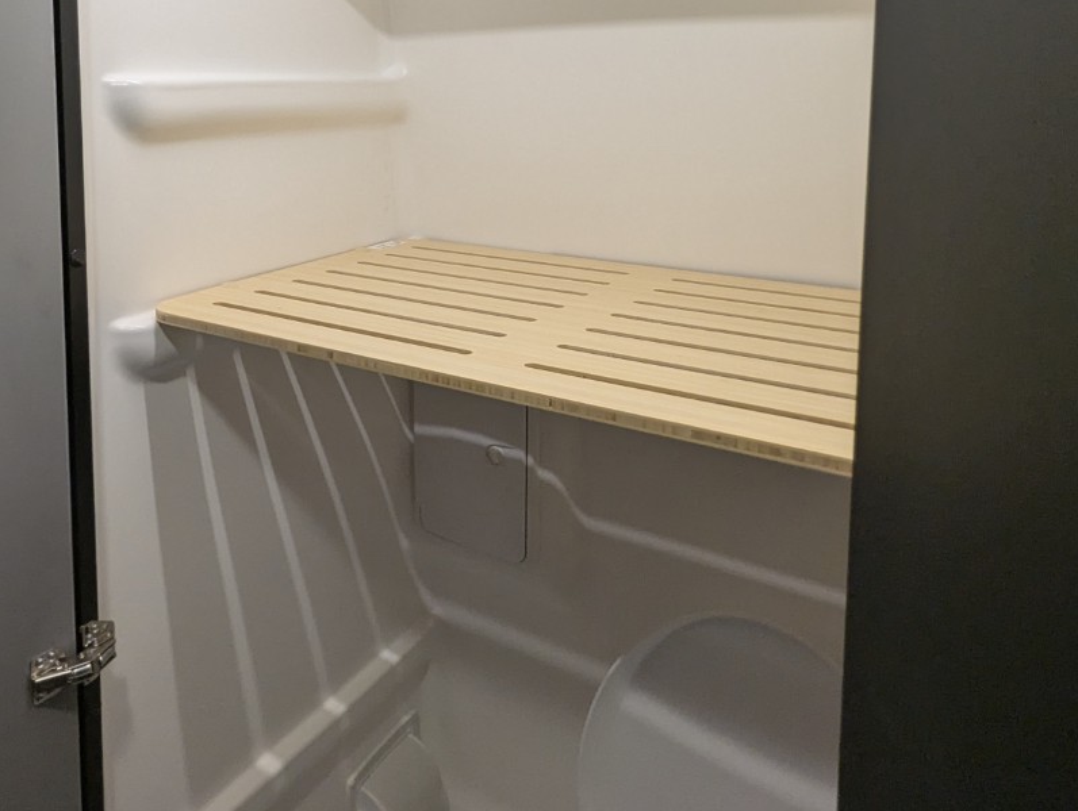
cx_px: 379
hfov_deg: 62.1
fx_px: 873
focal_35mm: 28
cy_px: 158
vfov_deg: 47.1
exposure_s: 1/144
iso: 191
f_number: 2.2
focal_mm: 2.35
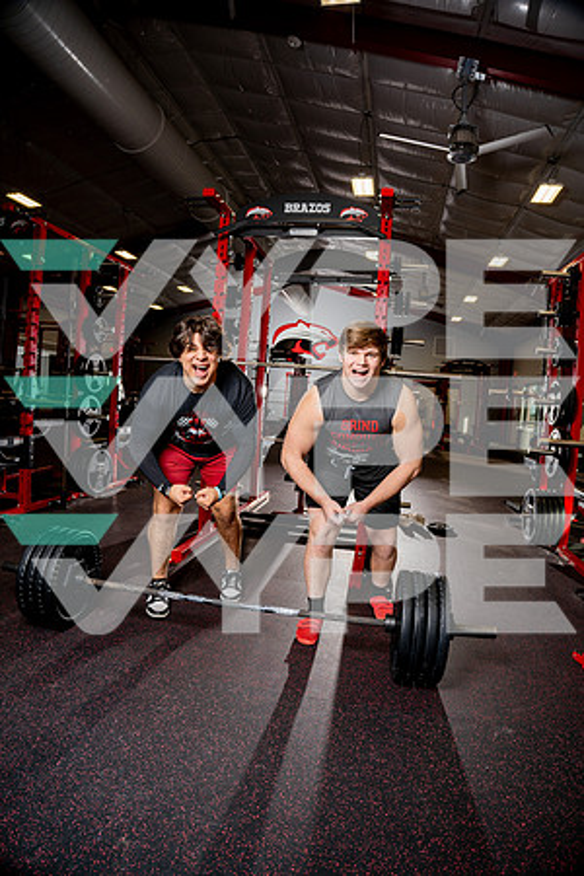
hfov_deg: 61.9
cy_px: 438
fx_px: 487
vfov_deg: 84.0
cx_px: 292
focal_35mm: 20
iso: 100
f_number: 4
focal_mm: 20
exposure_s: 1/250
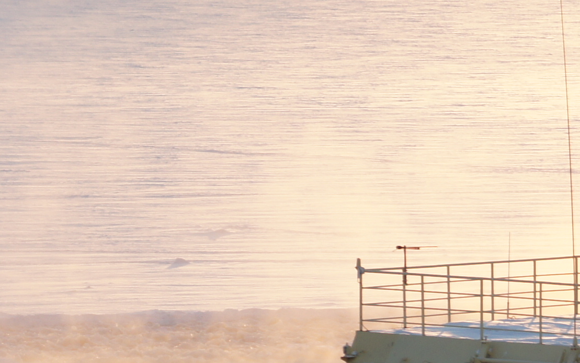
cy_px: 642
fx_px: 5502
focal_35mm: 348
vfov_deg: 3.7
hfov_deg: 5.9
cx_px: 1071
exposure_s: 1/250
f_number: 5.6
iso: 200
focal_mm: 55
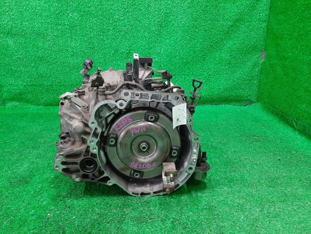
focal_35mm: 26
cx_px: 156
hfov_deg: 67.3
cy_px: 117
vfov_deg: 53.1
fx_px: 234
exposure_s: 1/50
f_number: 1.7
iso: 177
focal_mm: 3.93
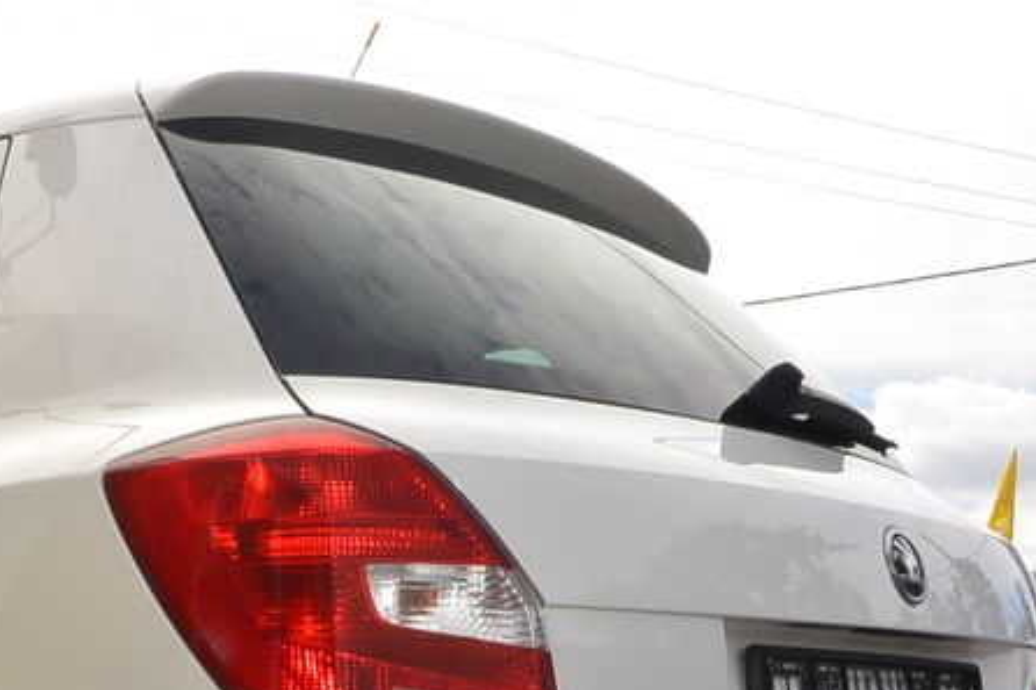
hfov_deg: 30.6
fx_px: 1783
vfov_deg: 20.7
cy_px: 791
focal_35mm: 62
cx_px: 58
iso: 160
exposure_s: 1/250
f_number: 10
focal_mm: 10
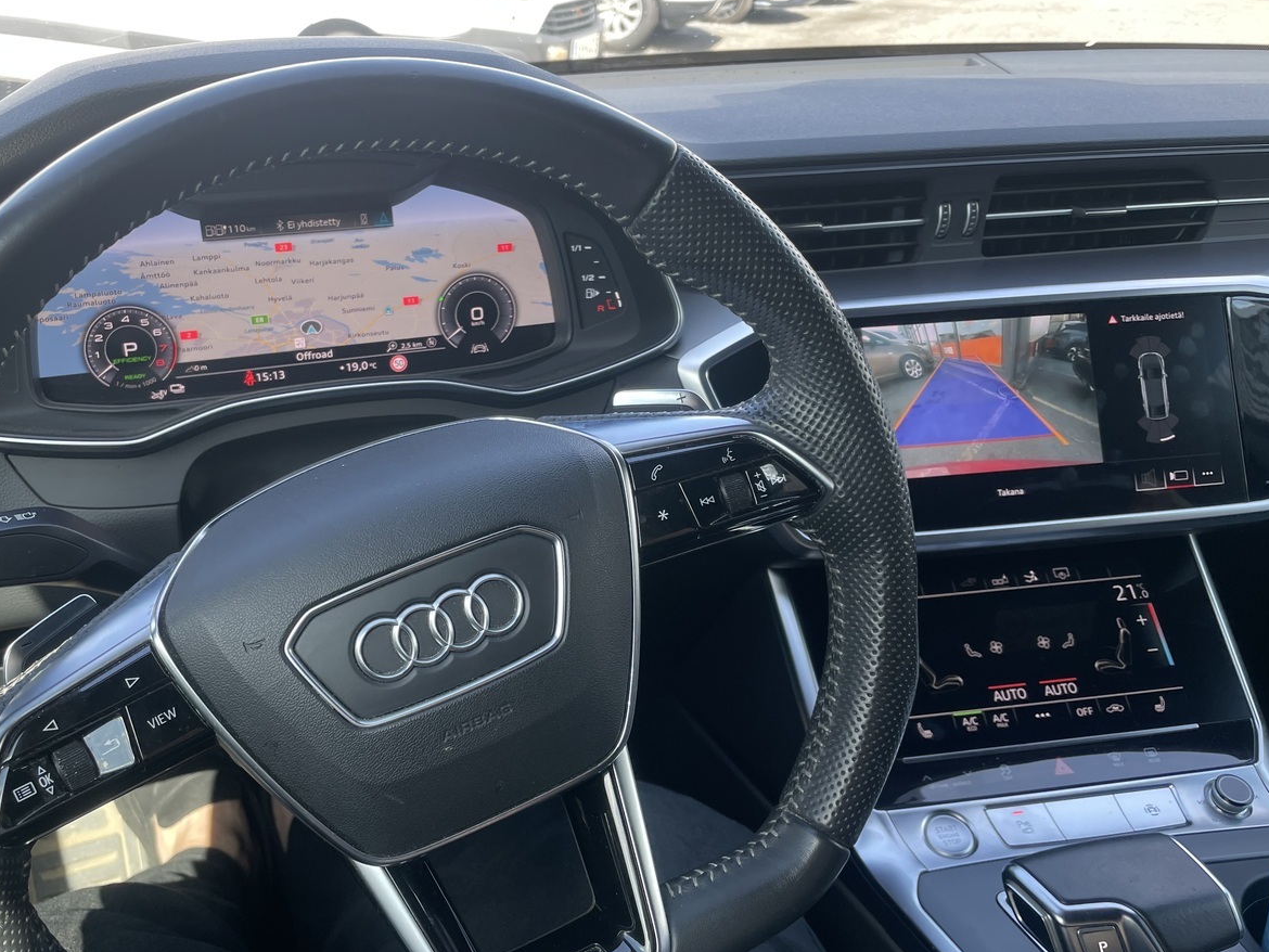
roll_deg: +0.3
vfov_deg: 44.2
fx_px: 1173
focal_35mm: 32
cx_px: 552
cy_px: 465
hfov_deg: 56.6
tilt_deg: -25.5
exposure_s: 1/173
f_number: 1.6
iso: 32
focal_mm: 4.2
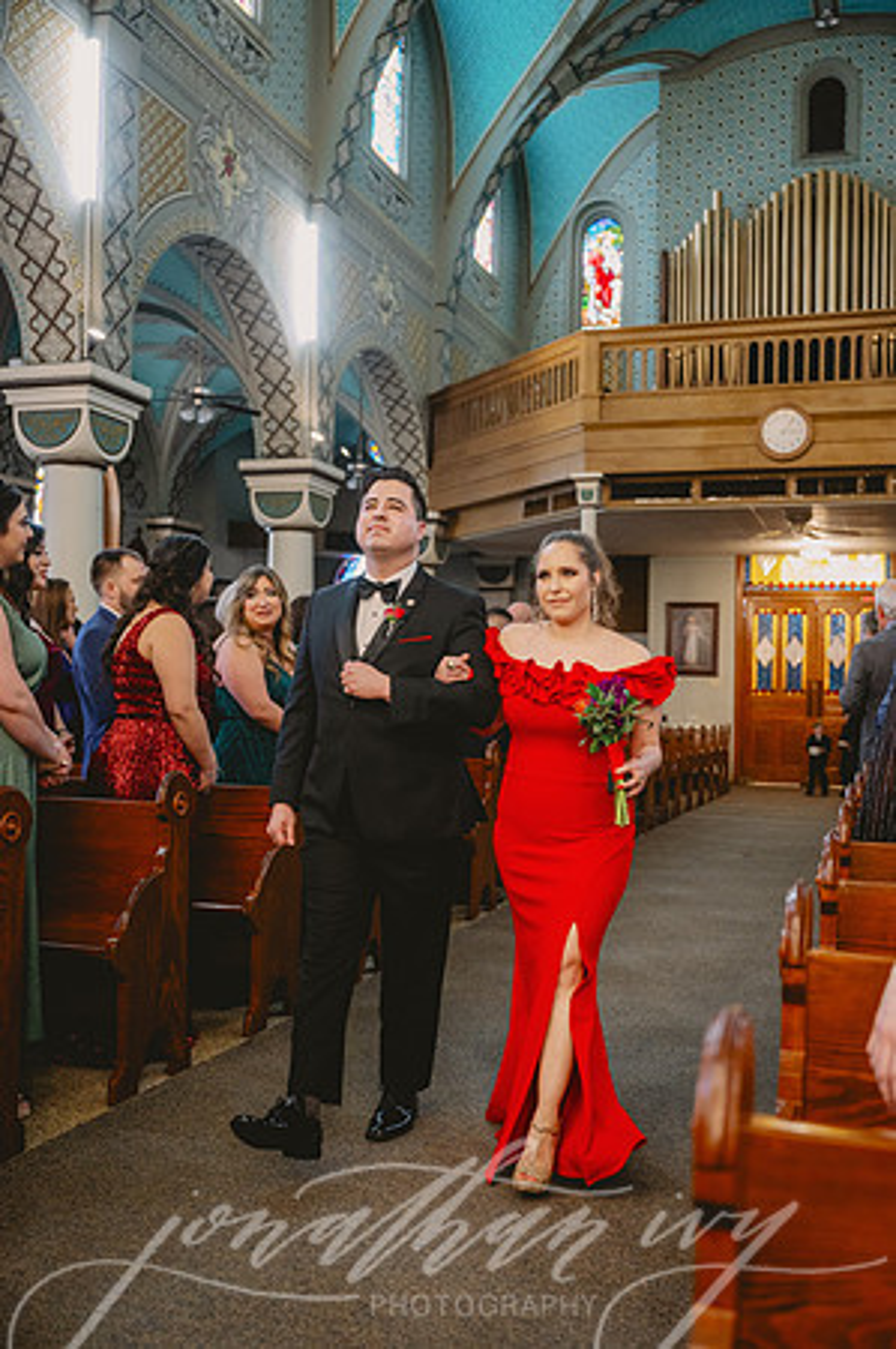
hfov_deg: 37.8
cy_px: 674
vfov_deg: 54.5
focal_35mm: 35
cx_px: 448
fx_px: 1310
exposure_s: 1/250
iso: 2000
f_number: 2.8
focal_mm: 35
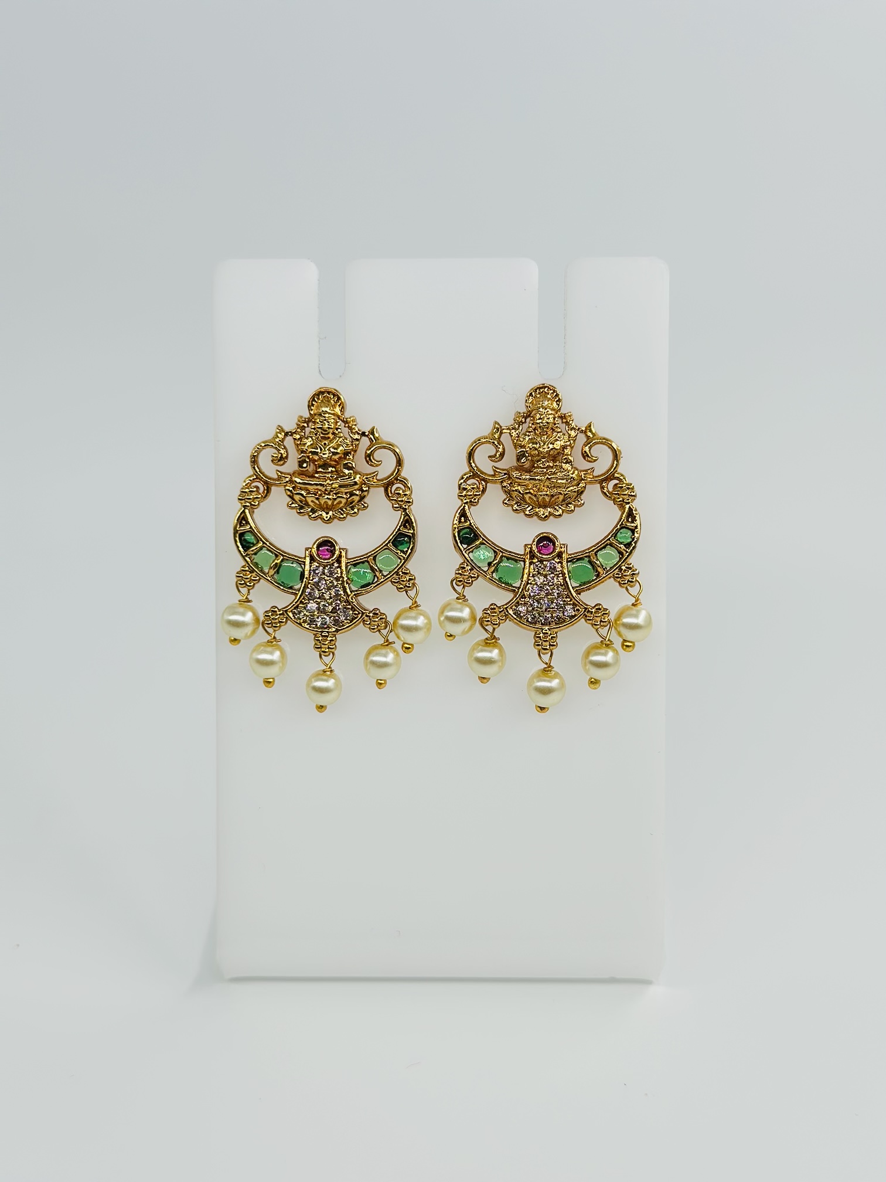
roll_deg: -1.8
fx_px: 1638
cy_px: 591
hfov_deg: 30.3
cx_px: 443
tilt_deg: -25.2
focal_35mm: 48
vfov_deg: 39.7
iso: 80
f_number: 1.78
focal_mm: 6.86
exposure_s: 1/1376
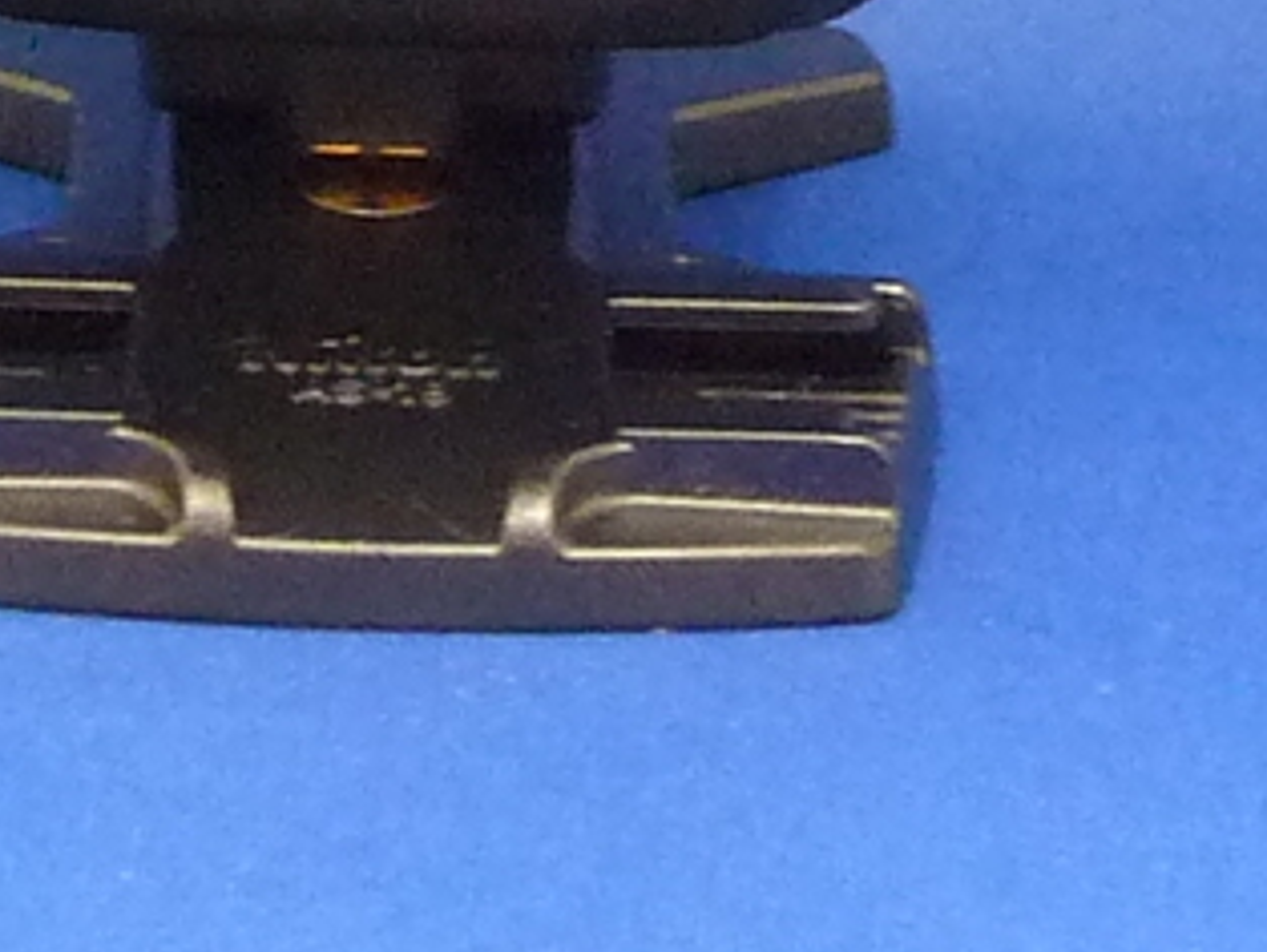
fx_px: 7692
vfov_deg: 6.9
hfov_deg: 9.4
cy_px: -633
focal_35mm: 210
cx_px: 436
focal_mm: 5
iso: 400
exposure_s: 1/25
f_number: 3.4
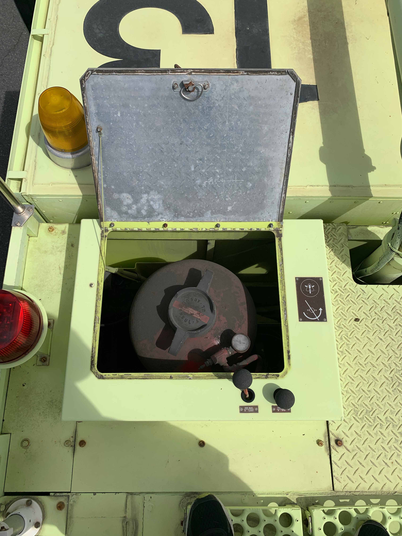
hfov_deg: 53.1
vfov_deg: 67.3
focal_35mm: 26
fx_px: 403
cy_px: 268
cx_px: 201
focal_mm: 4.25
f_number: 1.8
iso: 25
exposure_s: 1/5405
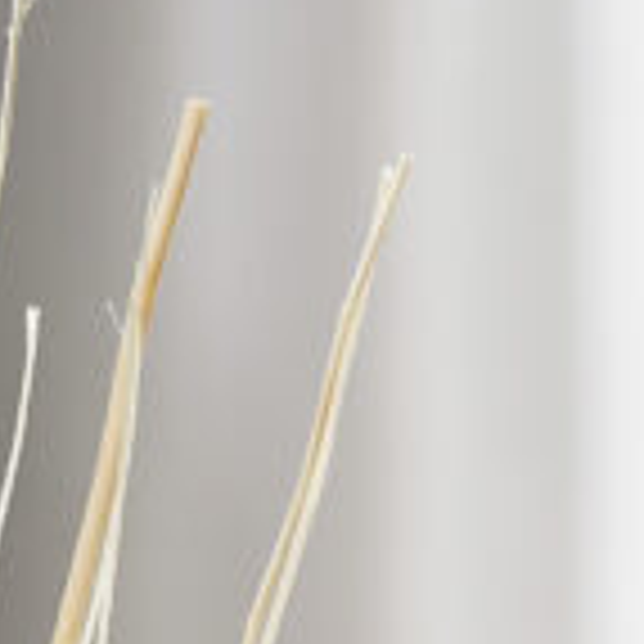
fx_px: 13744
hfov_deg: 2.7
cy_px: 1581
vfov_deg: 2.7
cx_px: -99
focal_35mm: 653
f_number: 5.6
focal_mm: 105
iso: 400
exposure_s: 1/4
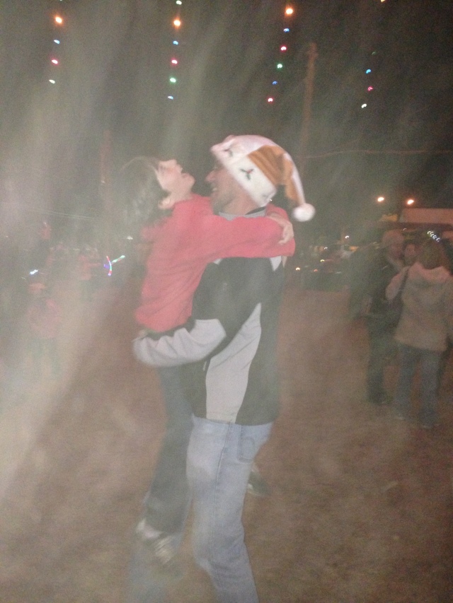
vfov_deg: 55.3
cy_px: 302
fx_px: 576
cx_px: 226
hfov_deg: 43.0
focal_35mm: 33
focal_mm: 4.13
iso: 500
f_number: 2.4
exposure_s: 1/16
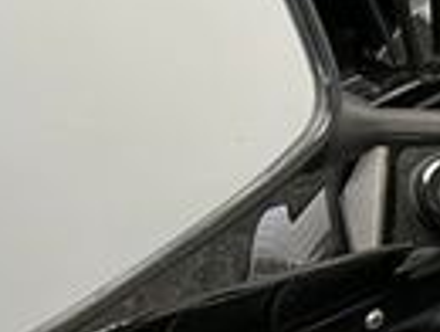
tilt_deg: -37.3
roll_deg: -6.7
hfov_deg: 13.0
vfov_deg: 11.4
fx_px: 1630
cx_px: 934
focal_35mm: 128
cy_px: 417
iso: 125
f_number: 1.6
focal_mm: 5.1
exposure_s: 1/50
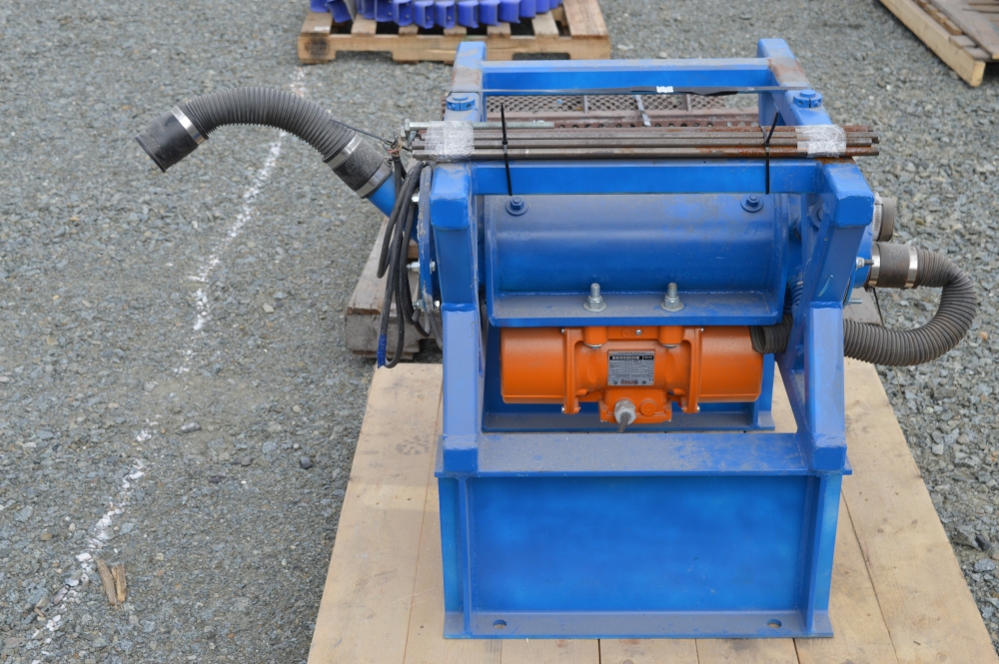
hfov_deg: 38.9
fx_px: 1414
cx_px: 500
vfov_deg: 26.4
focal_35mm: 51
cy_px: 332
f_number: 6.3
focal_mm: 34
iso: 100
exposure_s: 1/160
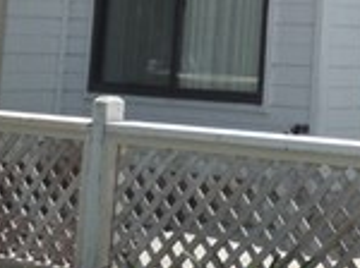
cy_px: -117
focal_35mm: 107
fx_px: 1111
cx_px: 502
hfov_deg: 17.0
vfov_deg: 13.1
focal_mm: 4.5
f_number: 3.3
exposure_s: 1/1000
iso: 125
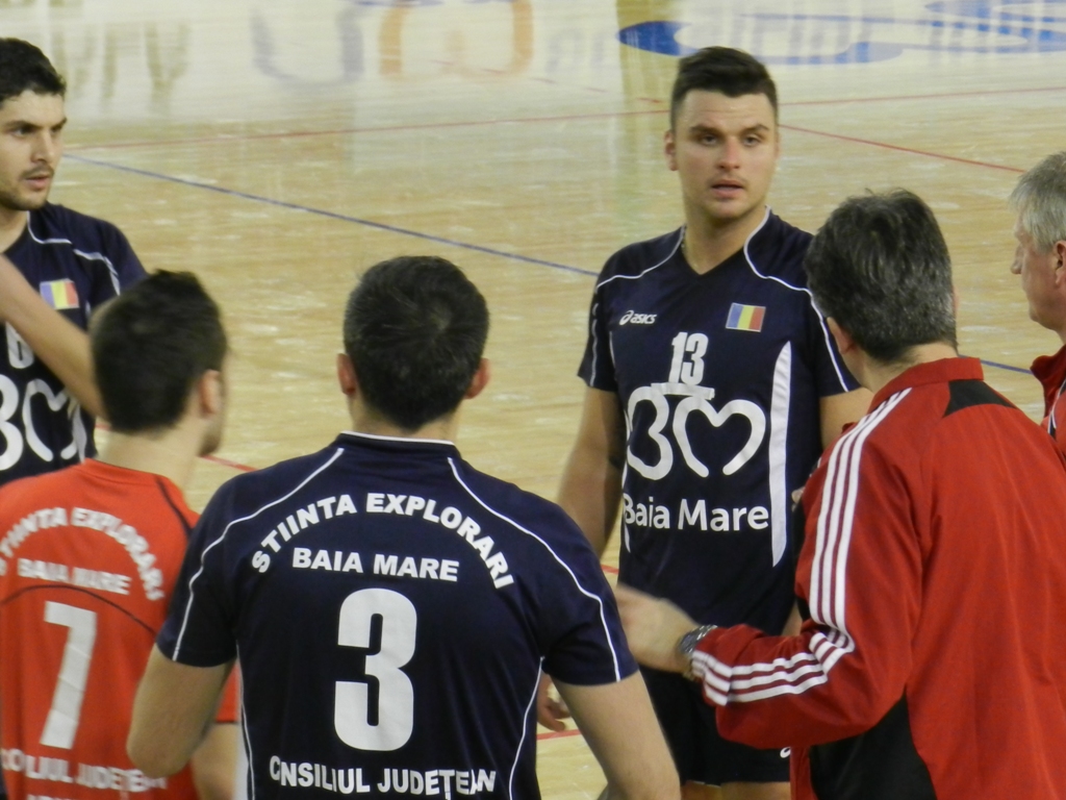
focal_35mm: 215
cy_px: 400
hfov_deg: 9.2
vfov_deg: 6.9
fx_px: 6621
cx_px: 533
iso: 200
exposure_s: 1/10
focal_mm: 38.2
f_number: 5.6
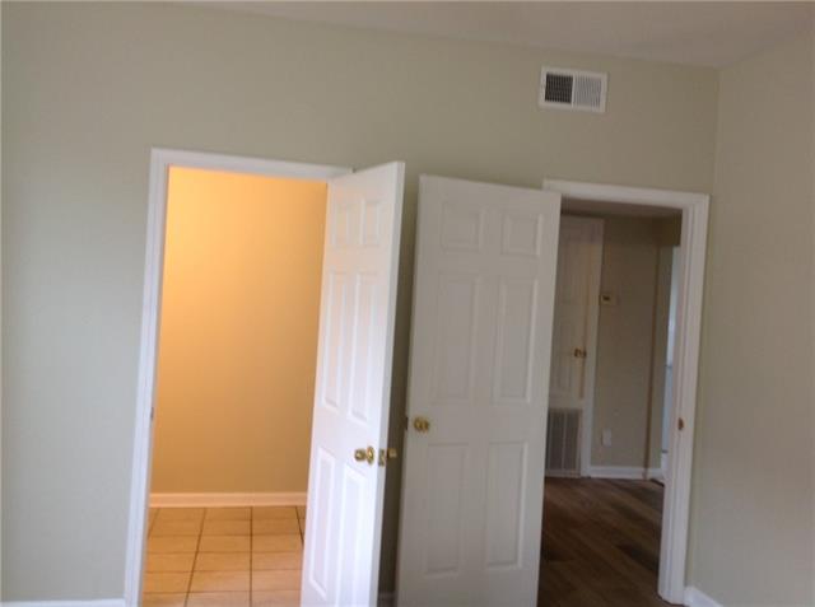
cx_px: 408
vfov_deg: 40.5
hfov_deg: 52.7
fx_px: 822
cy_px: 304
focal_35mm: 35
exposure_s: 1/15
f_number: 2.4
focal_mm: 4.28
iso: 64
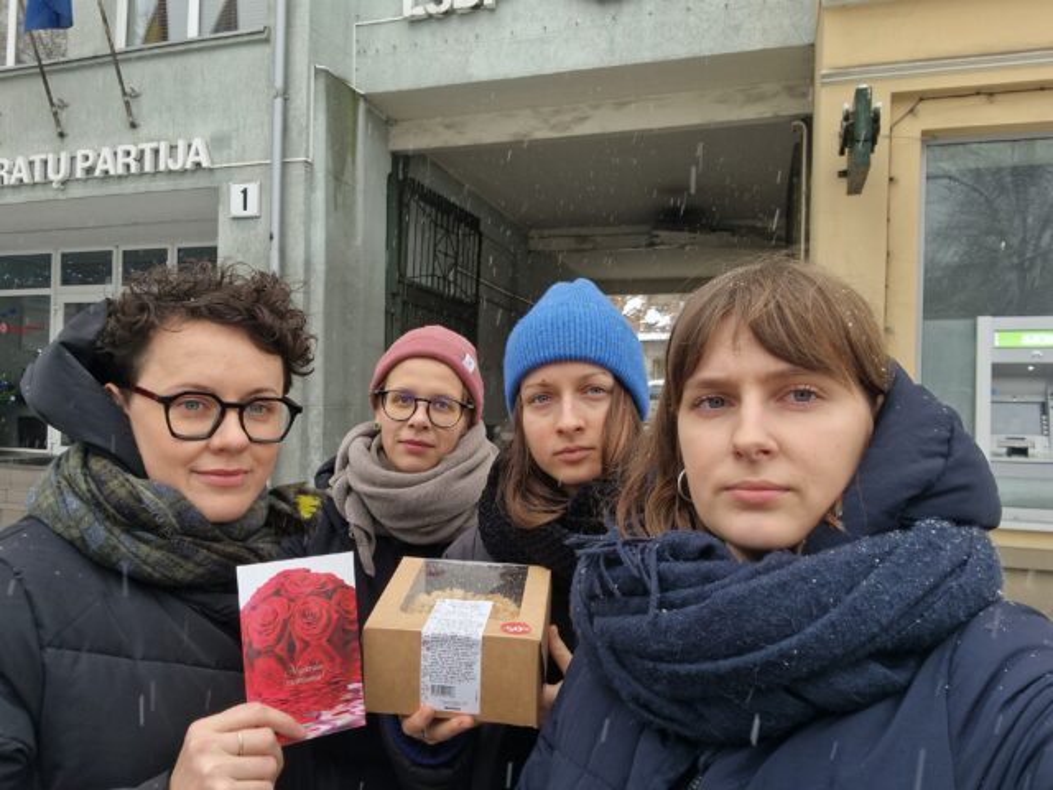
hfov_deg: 69.4
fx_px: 760
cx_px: 526
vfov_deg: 54.9
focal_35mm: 25
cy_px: 395
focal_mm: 3.3
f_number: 2.2
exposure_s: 1/102
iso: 50
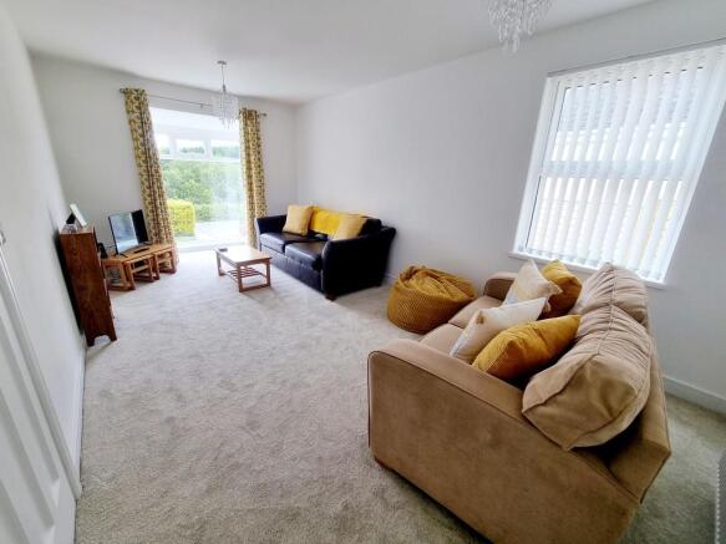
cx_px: 363
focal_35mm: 13
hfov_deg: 106.2
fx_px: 273
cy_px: 272
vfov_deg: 89.9
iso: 50
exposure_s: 1/154
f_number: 2.2
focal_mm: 2.2
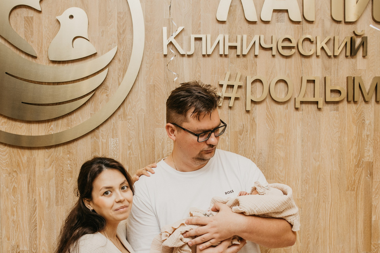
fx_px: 560
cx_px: 176
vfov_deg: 25.2
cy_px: 196
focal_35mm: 53
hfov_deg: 37.5
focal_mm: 28
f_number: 4
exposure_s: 1/160
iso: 200
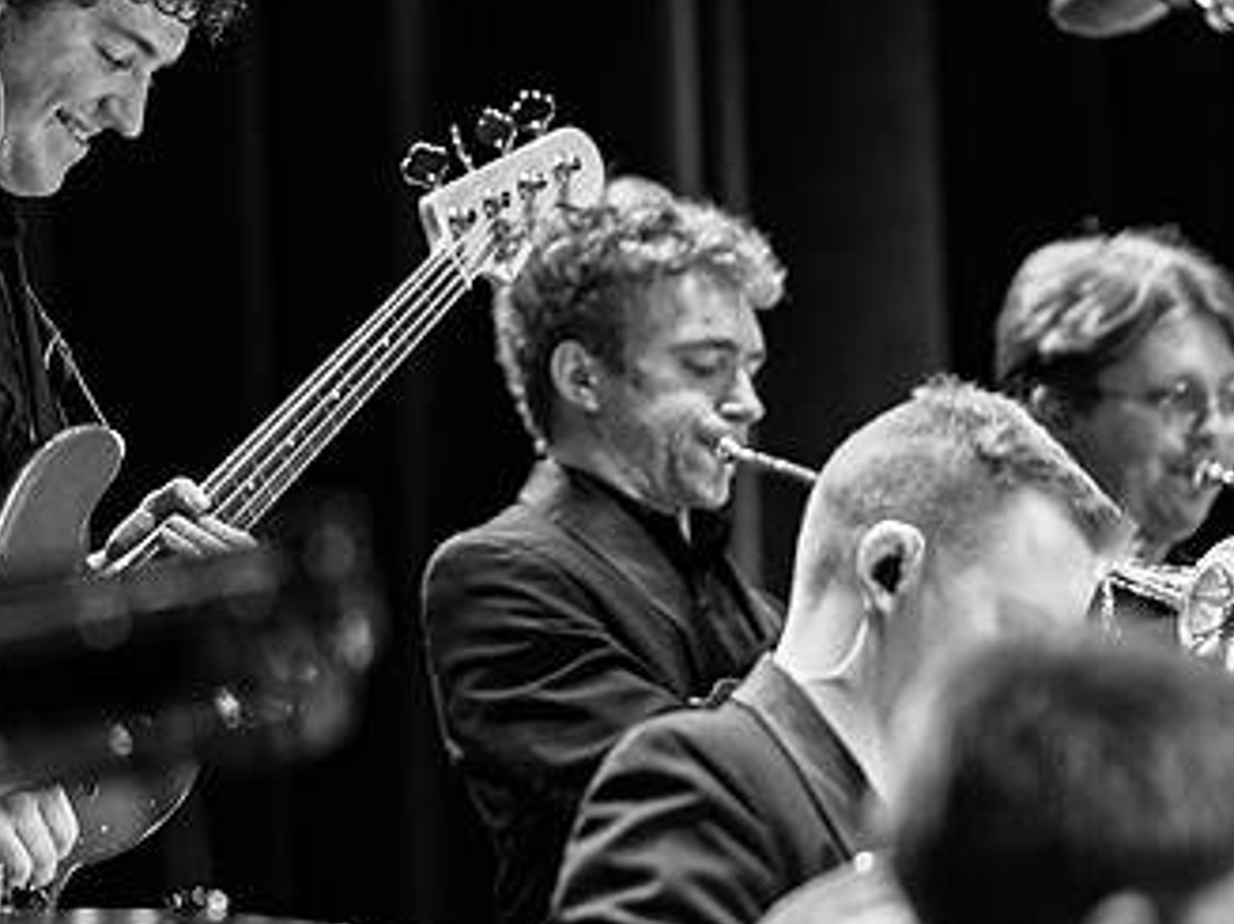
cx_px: 216
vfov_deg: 4.1
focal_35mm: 364
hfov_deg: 5.4
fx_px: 12971
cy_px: 264
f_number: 2.8
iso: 3200
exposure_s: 1/320
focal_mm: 200
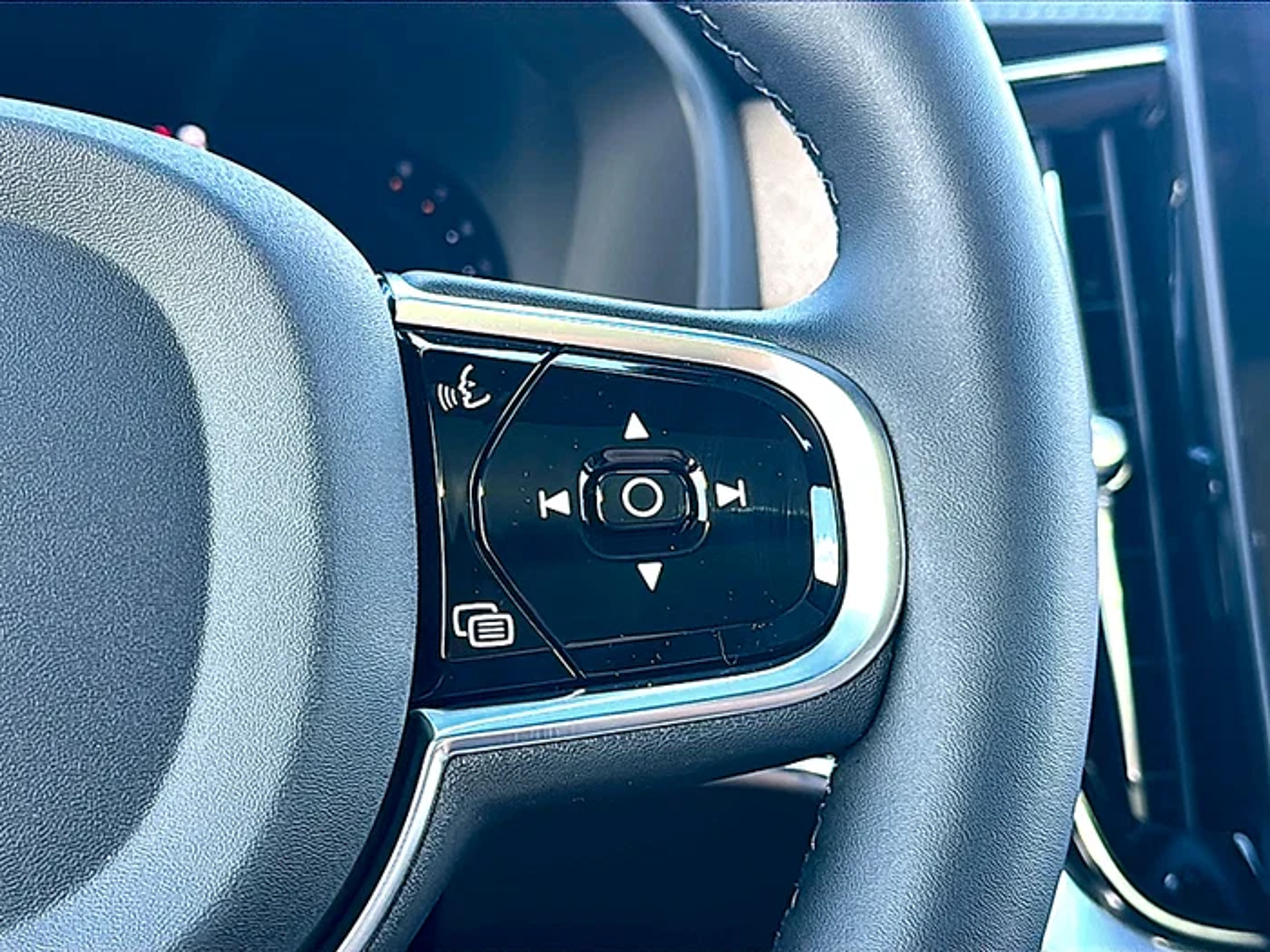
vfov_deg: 32.9
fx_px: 1614
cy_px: 476
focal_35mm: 44
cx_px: 635
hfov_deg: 42.9
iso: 125
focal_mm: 6.86
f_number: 1.78
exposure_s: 1/159
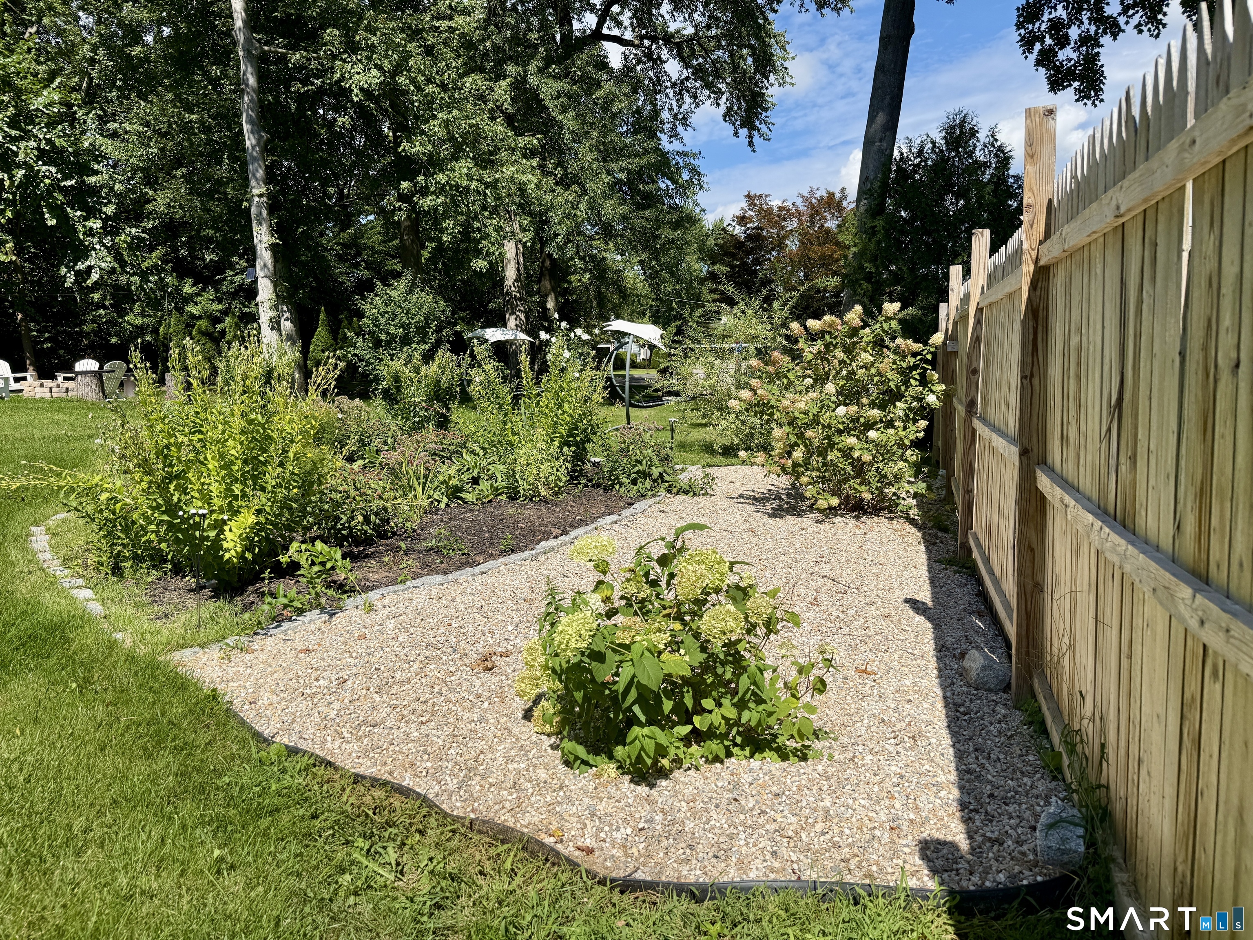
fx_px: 869
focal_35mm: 24
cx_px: 626
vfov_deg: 56.8
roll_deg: +1.5
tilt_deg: -5.8
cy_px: 470
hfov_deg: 71.6
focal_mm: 6.76
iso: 80
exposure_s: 1/4975
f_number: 1.78
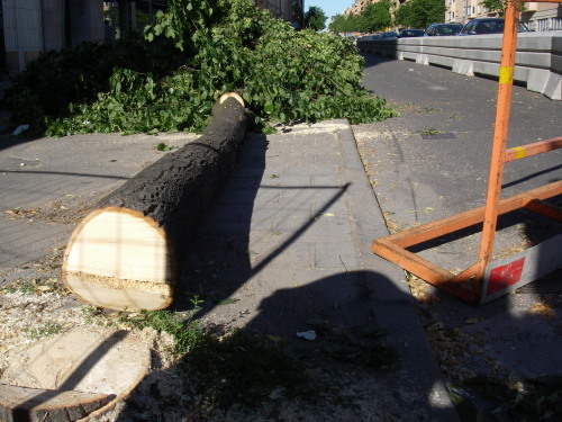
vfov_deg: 37.7
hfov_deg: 49.0
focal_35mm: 38
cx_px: 281
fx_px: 617
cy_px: 211
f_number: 6.6
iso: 80
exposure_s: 1/250
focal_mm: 6.3
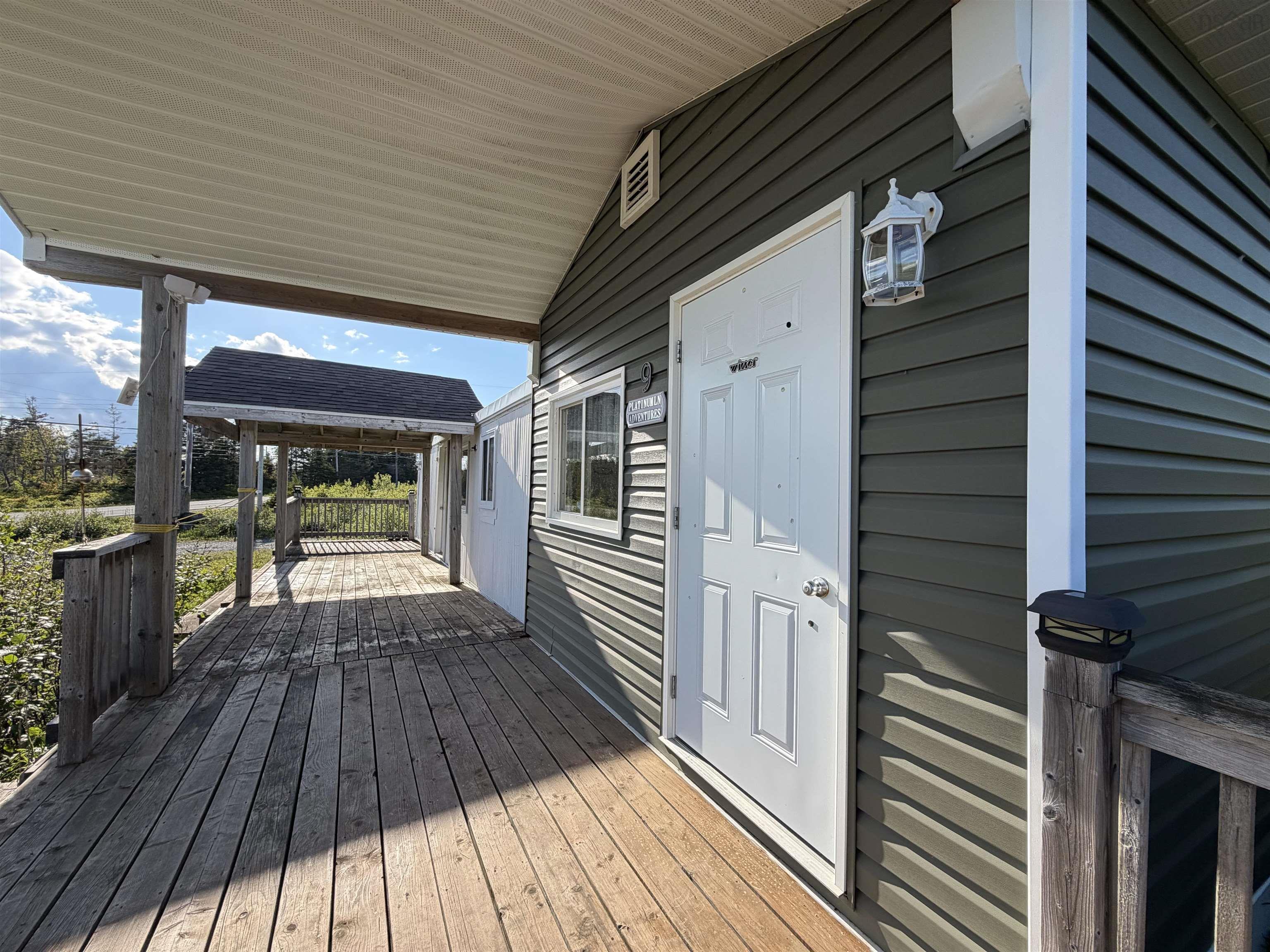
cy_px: 476
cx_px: 635
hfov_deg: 102.1
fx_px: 514
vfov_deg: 85.7
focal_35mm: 14
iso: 40
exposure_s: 1/760
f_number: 2.2
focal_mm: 2.22
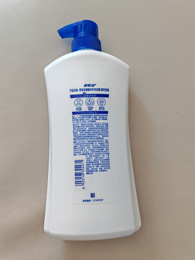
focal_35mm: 28
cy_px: 126
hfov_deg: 49.7
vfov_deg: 63.4
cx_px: 99
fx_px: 210
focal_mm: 5.52
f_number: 1.95
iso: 125
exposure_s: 1/100
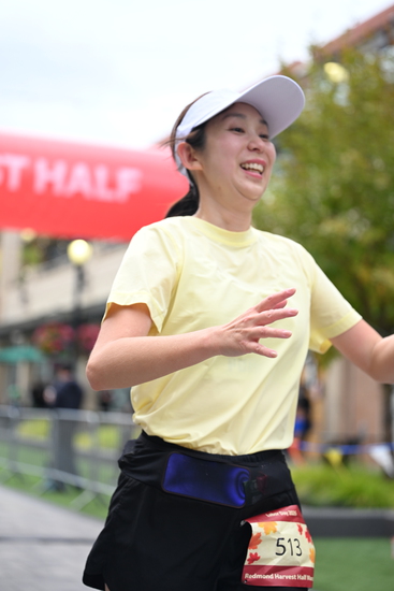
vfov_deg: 28.8
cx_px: 197
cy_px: 296
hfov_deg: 19.5
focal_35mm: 70
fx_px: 1148
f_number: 2.8
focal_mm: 70
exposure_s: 1/2000
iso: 640
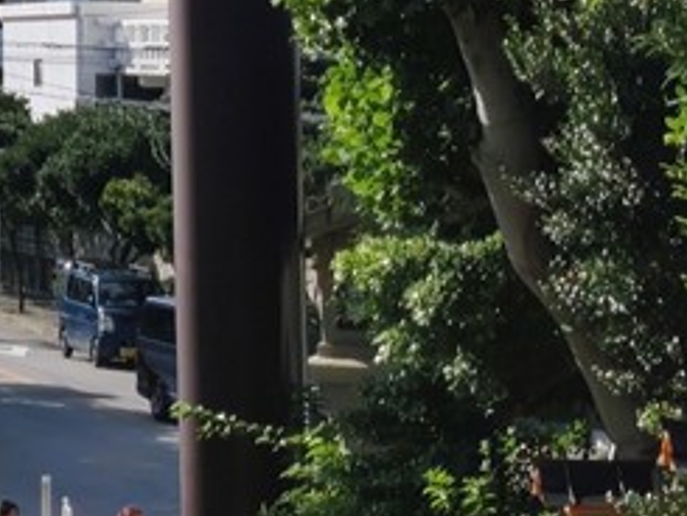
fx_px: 3812
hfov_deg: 9.9
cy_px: -188
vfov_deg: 7.6
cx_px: -474
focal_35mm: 192
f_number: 1.7
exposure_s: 1/2000
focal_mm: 6.07
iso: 80
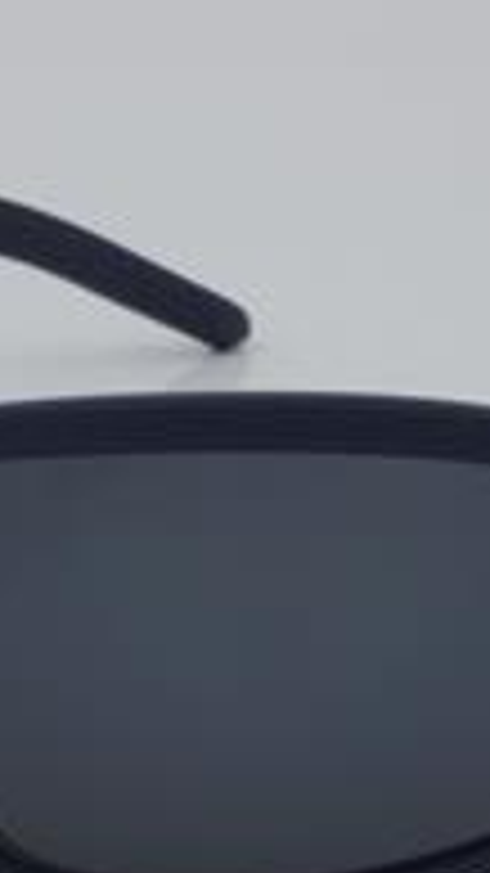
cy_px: 558
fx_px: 3745
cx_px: 238
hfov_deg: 7.5
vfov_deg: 13.3
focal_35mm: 162
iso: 100
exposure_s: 1/4
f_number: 32
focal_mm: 50
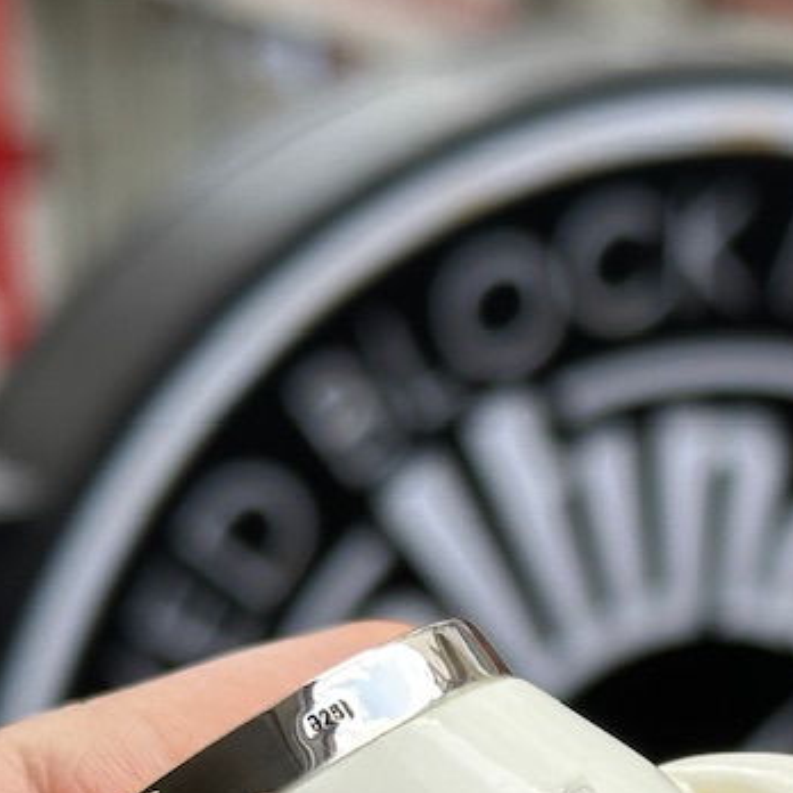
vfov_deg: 11.0
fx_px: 4043
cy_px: 880
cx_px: 1044
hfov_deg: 10.9
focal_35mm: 156
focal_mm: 6.86
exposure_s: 1/1073
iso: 64
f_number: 1.78
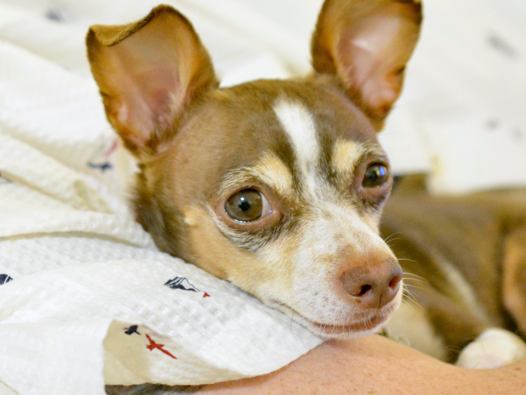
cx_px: 200
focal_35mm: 97
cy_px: 144
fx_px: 1474
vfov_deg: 15.2
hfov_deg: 20.2
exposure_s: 1/60
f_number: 4
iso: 6400
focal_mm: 40
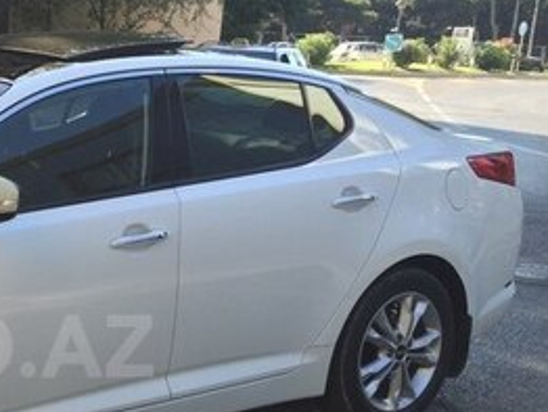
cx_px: -61
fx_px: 1157
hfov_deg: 24.8
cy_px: 346
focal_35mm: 73
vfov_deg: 19.9
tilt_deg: -14.8
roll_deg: -3.4
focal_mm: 4.15
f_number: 2.2
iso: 32
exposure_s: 1/341
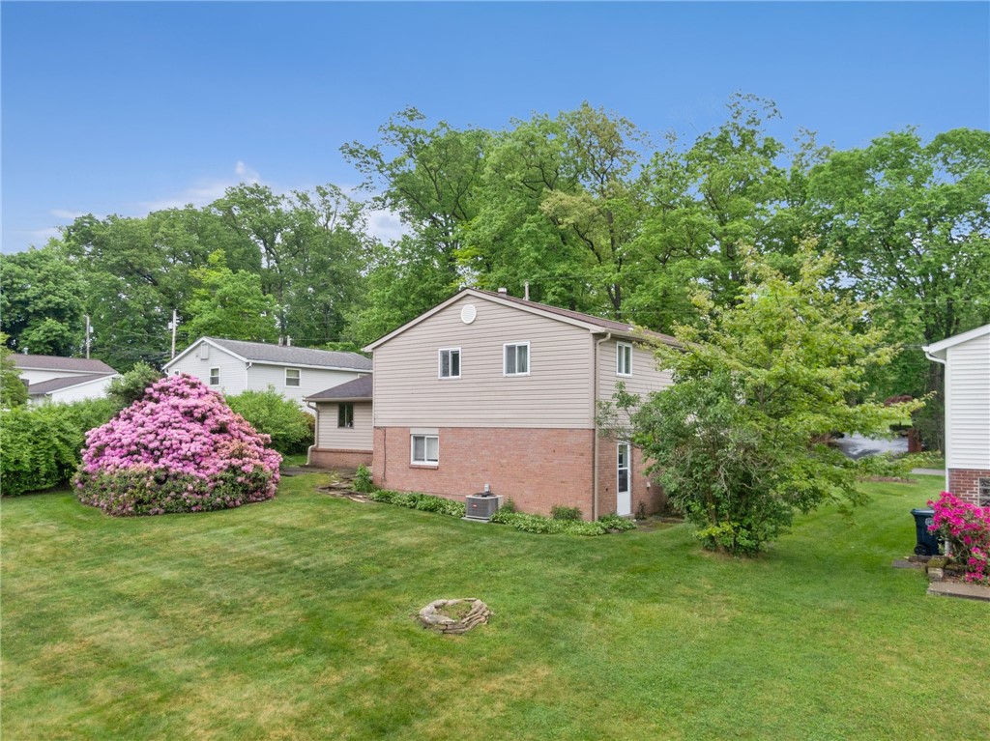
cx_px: 495
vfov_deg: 56.8
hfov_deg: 71.6
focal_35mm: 24
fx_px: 686
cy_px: 370
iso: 100
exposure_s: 1/1000
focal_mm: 4.39
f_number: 2.8
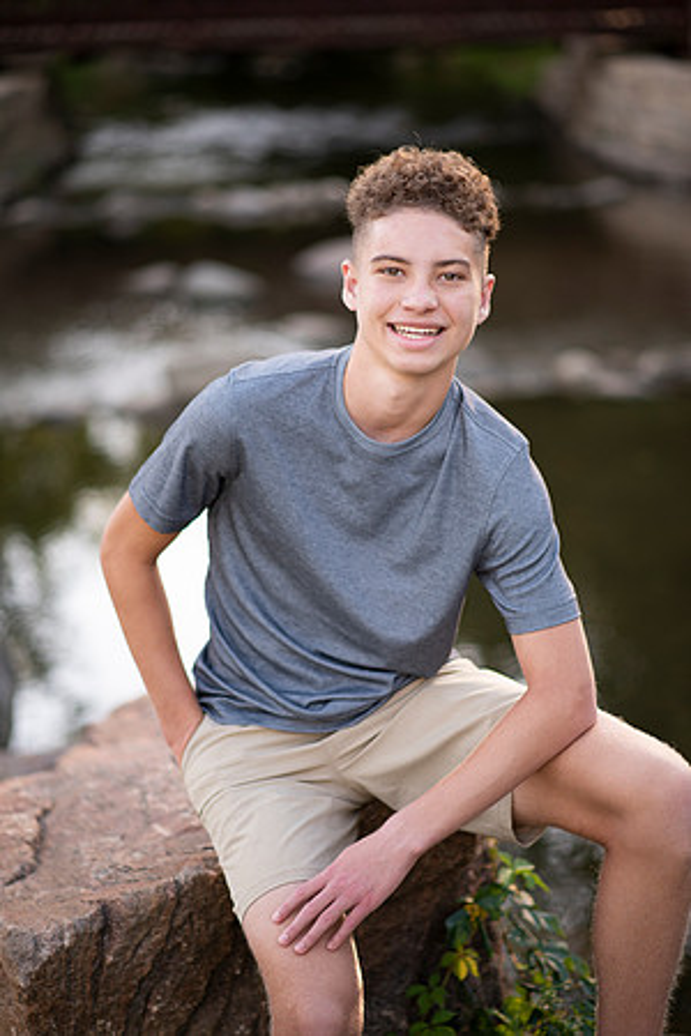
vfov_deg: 23.9
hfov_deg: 16.1
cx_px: 346
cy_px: 518
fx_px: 2447
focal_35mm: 85
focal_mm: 85
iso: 125
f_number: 1.8
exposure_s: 1/400
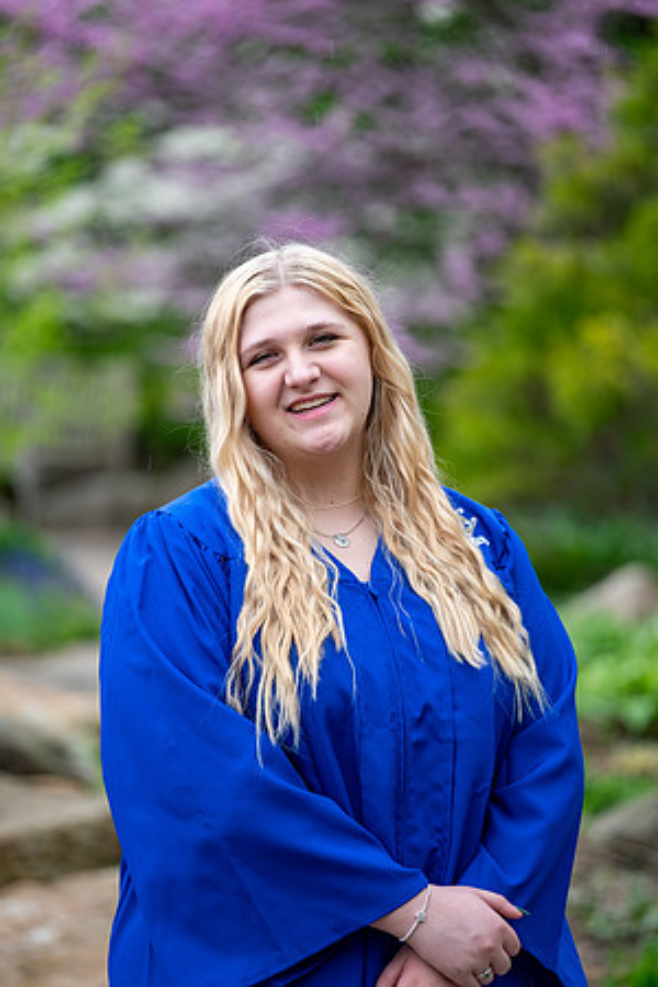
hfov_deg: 6.8
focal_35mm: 202
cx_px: 329
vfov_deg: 10.2
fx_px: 5538
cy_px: 494
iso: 250
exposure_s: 1/250
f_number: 2.8
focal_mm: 134.4
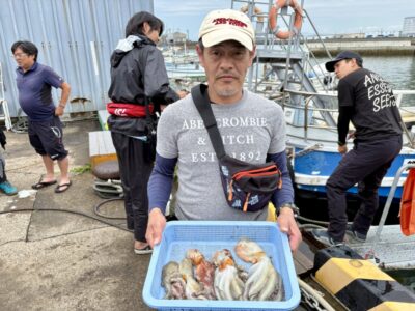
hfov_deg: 67.3
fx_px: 312
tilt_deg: -19.9
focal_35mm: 26
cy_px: 156
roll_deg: +2.3
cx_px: 208
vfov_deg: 53.1
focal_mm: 5.96
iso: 50
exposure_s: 1/2364
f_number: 1.6
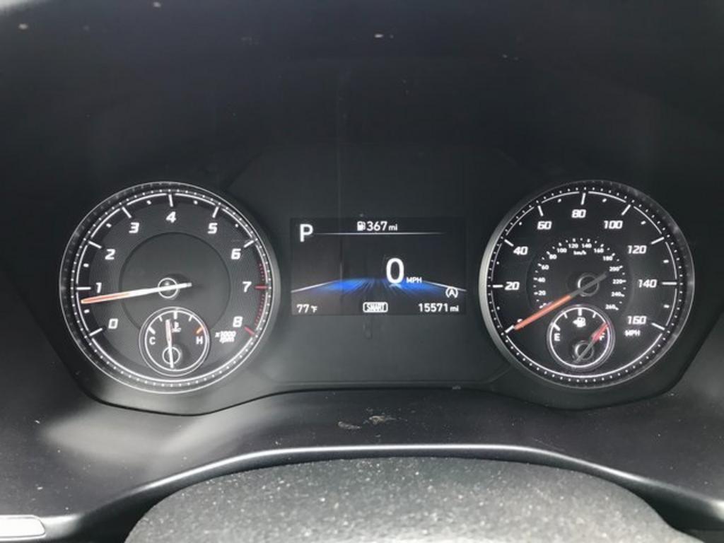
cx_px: 362
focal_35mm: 28
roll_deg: -0.9
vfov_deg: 49.7
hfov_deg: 63.4
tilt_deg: -22.0
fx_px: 586
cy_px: 272
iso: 50
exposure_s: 1/15
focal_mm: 3.99
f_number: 1.8
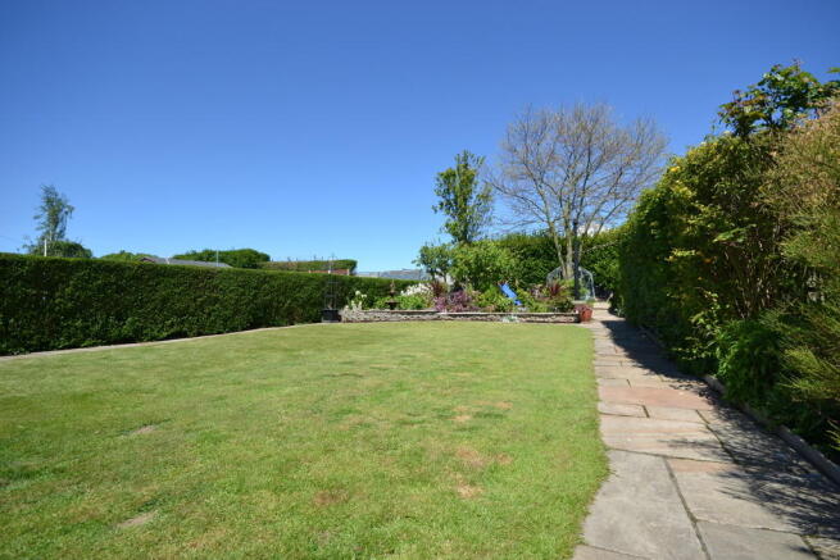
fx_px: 350
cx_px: 420
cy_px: 280
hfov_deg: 100.4
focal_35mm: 15
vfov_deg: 77.4
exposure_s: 1/200
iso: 100
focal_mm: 10
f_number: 7.1
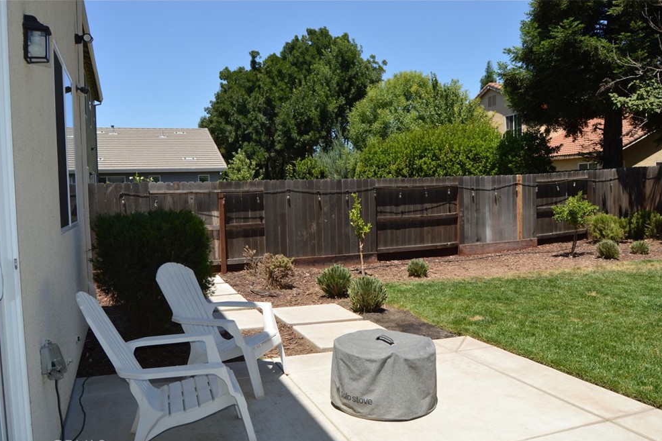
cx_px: 335
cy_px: 228
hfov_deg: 65.5
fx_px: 515
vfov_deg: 46.4
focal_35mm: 28
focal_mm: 18
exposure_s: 1/200
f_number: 9
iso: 100
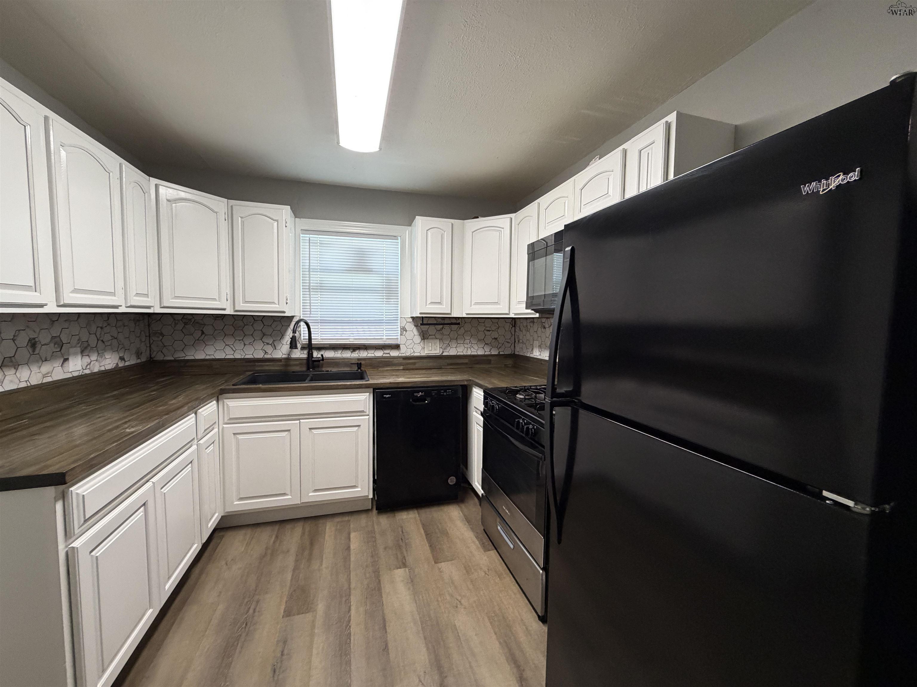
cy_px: 344
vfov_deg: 85.7
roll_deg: -0.4
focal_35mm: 14
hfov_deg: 102.1
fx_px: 371
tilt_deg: -4.0
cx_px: 458
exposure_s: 1/120
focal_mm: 2.22
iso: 320
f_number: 2.2
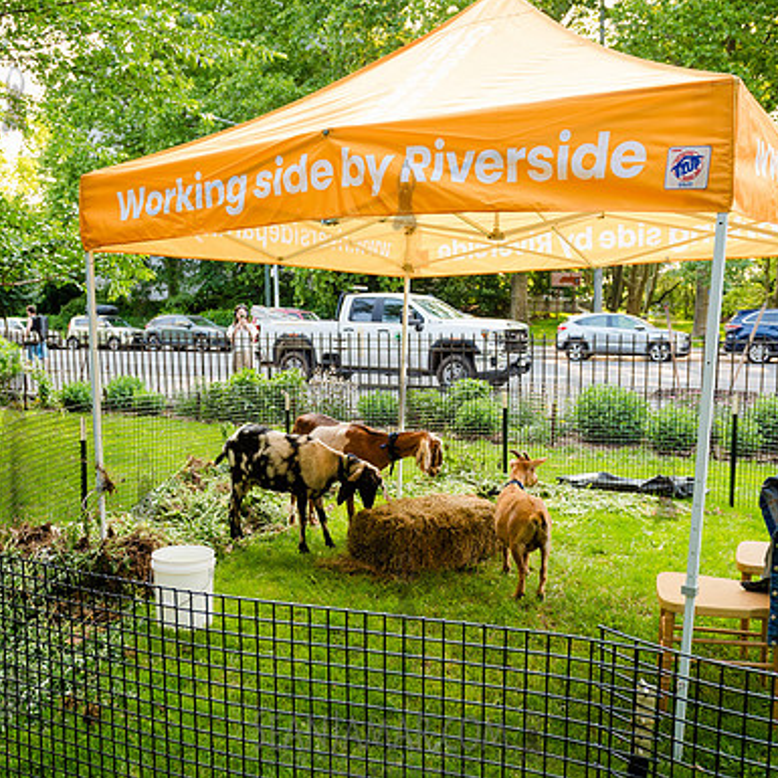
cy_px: 435
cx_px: 327
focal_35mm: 35
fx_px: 890
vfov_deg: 47.1
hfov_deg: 47.0
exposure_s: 1/250
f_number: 3.5
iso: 500
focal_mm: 24
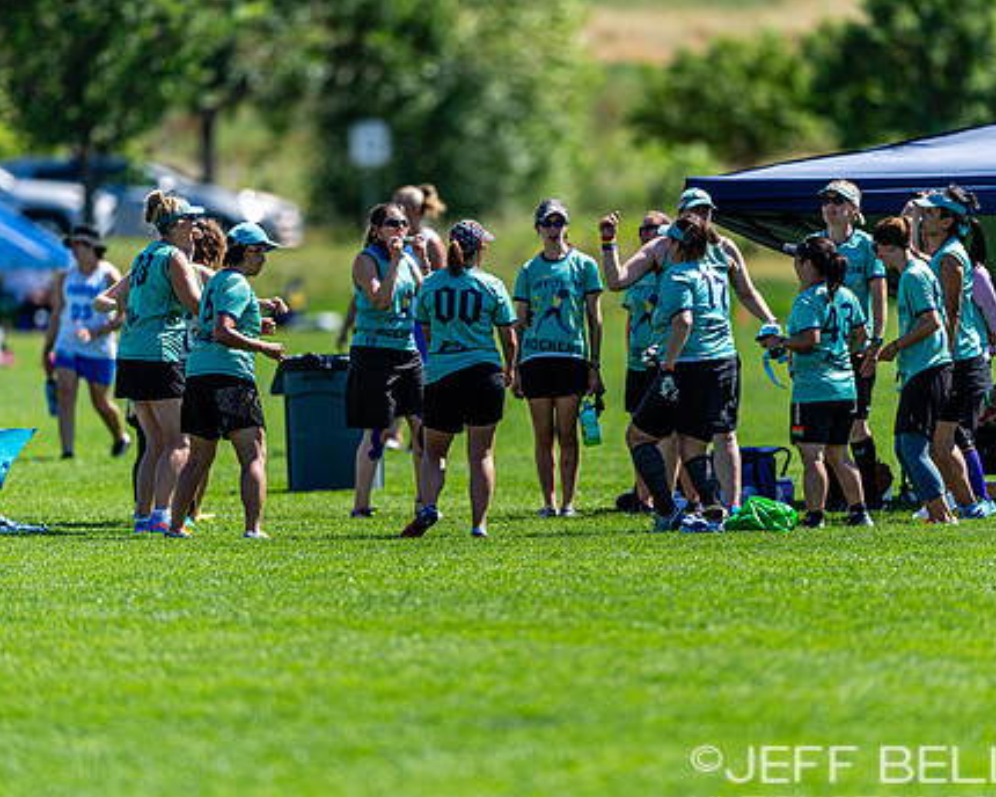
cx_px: 537
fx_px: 14945
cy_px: 411
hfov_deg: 3.8
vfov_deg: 3.1
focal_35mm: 507
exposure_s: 1/2500
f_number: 2.8
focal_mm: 400
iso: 100
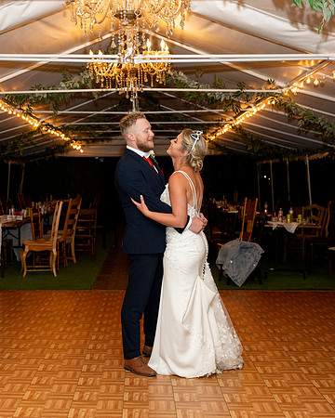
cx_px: 115
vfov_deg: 35.3
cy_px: 222
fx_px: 658
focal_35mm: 53
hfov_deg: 28.4
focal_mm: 35
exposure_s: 1/400
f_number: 4
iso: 1000
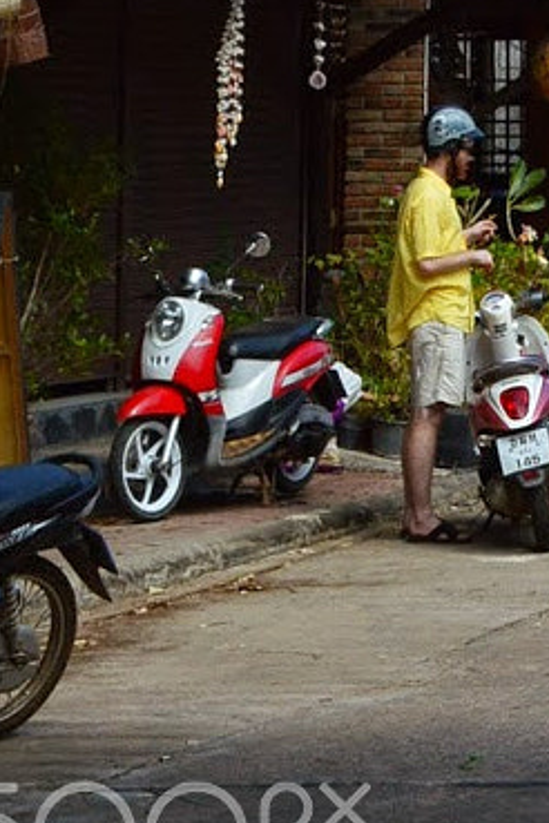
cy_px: -658
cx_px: 1004
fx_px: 4163
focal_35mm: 182
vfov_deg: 10.6
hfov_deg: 7.3
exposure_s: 1/400
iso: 400
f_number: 11
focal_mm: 28
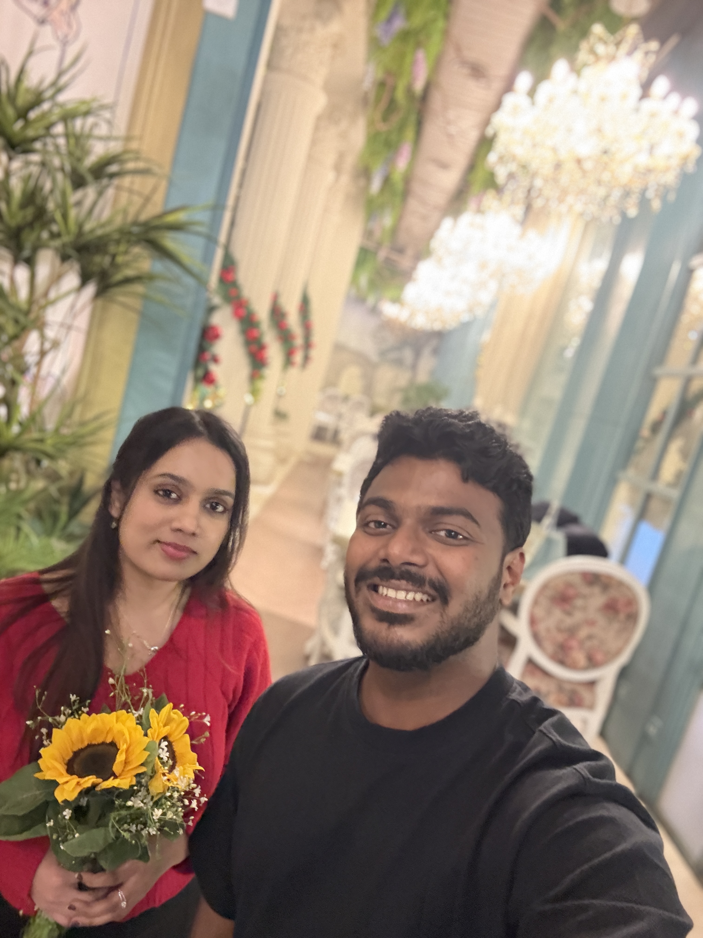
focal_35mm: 23
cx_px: 352
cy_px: 469
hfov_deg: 58.9
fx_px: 623
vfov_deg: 73.9
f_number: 1.9
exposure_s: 1/17
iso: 1000
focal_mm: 2.69
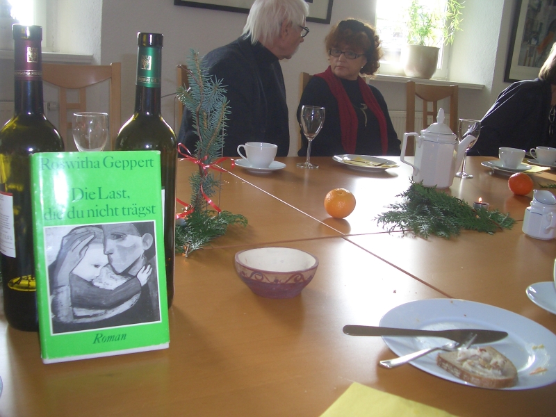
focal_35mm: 35
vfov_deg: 40.7
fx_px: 562
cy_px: 208
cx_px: 278
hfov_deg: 52.6
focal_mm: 5.8
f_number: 2.6
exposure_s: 1/60
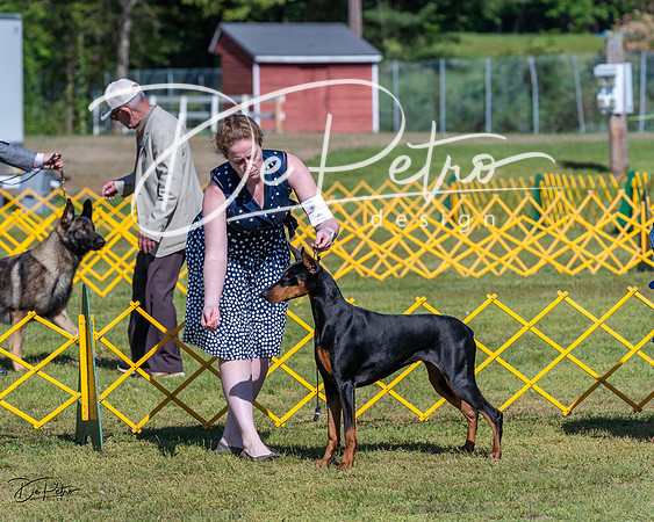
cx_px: 327
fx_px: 4162
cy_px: 261
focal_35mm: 215
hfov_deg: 9.0
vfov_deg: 7.2
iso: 320
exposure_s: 1/2000
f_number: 6.3
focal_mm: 191
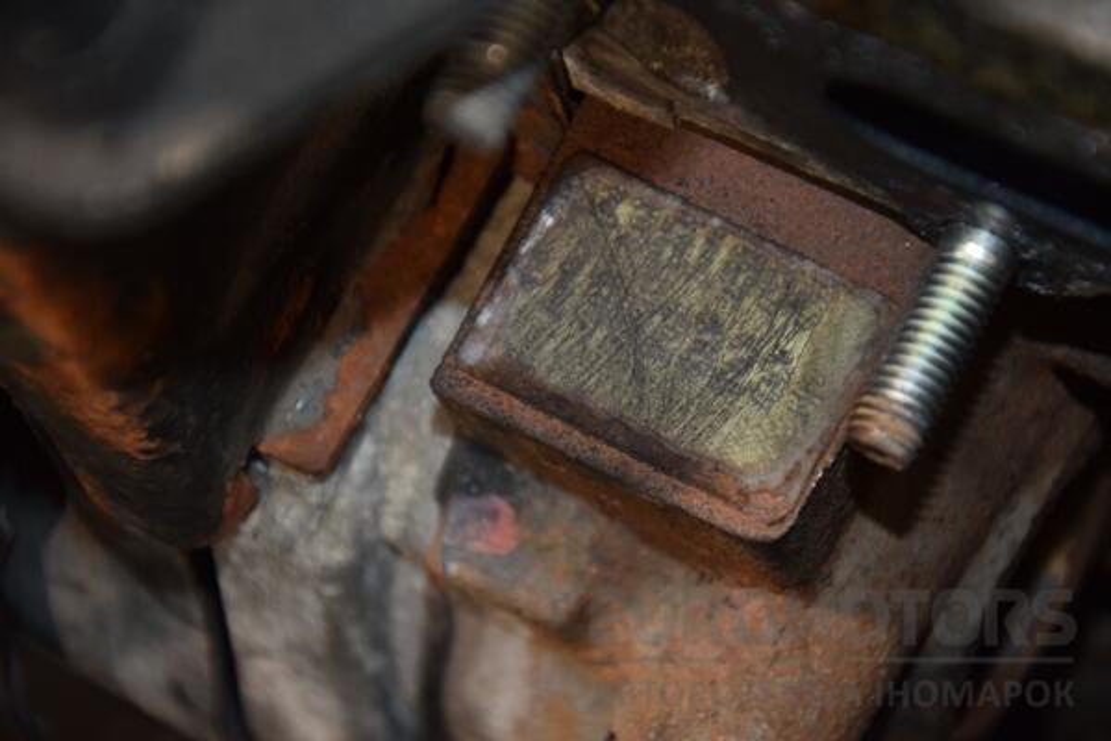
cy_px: 370
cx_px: 556
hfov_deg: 13.0
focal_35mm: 158
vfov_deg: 8.7
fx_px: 4860
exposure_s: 1/60
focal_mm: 105
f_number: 5.6
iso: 800
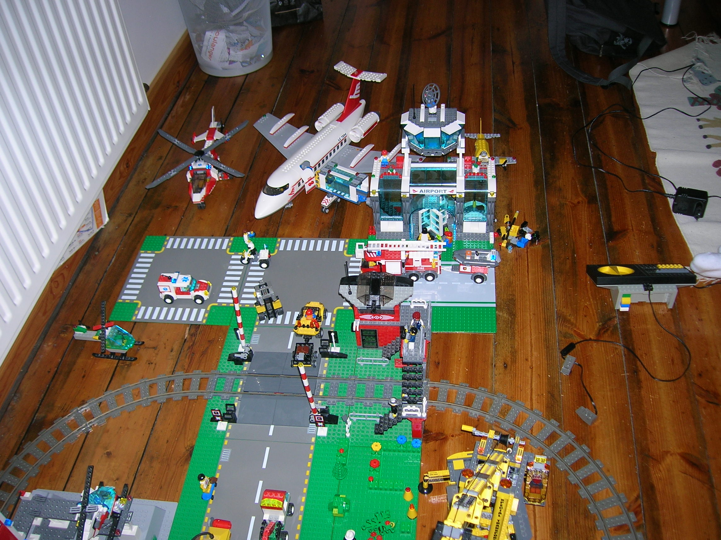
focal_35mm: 34
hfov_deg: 54.0
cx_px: 360
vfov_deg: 41.7
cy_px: 270
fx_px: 708
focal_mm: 5.7
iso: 50
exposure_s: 1/60.1
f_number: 2.9
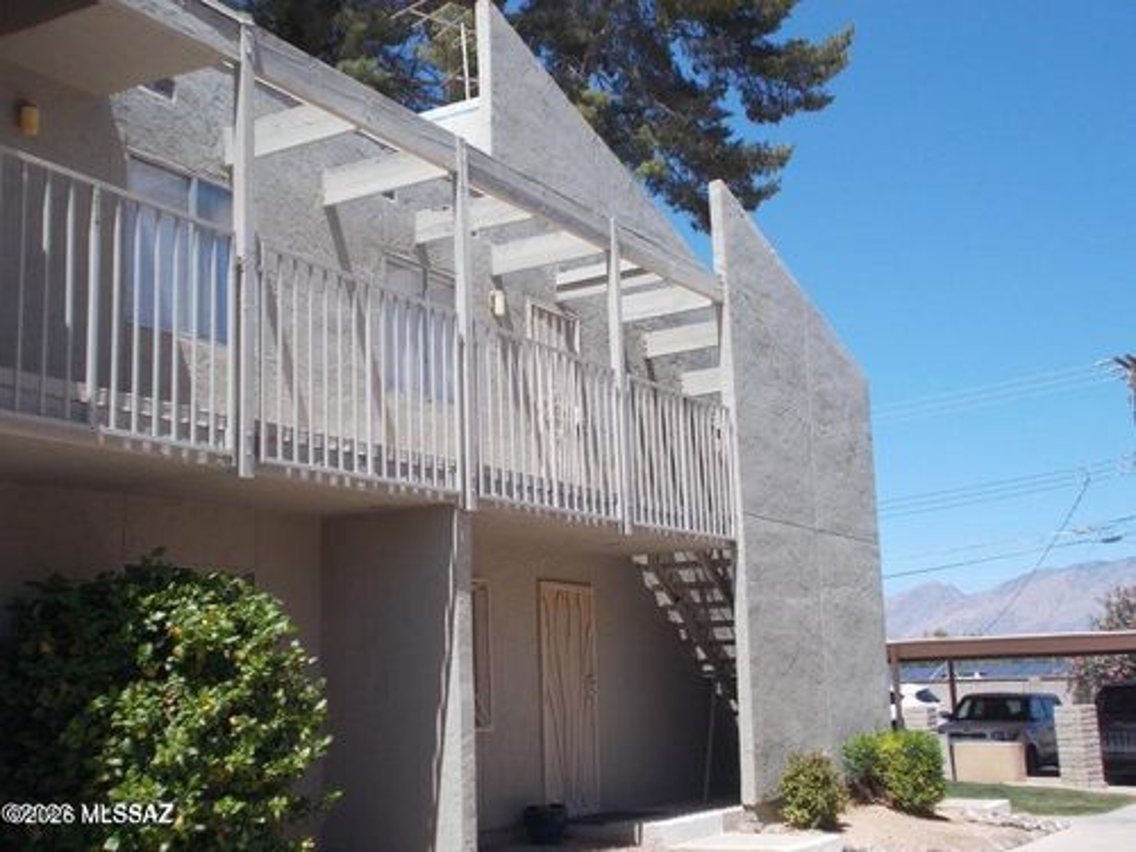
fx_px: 1444
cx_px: 568
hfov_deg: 42.9
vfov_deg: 32.9
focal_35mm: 44
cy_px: 426
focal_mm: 7.9
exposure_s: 1/80
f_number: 10.6
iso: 80
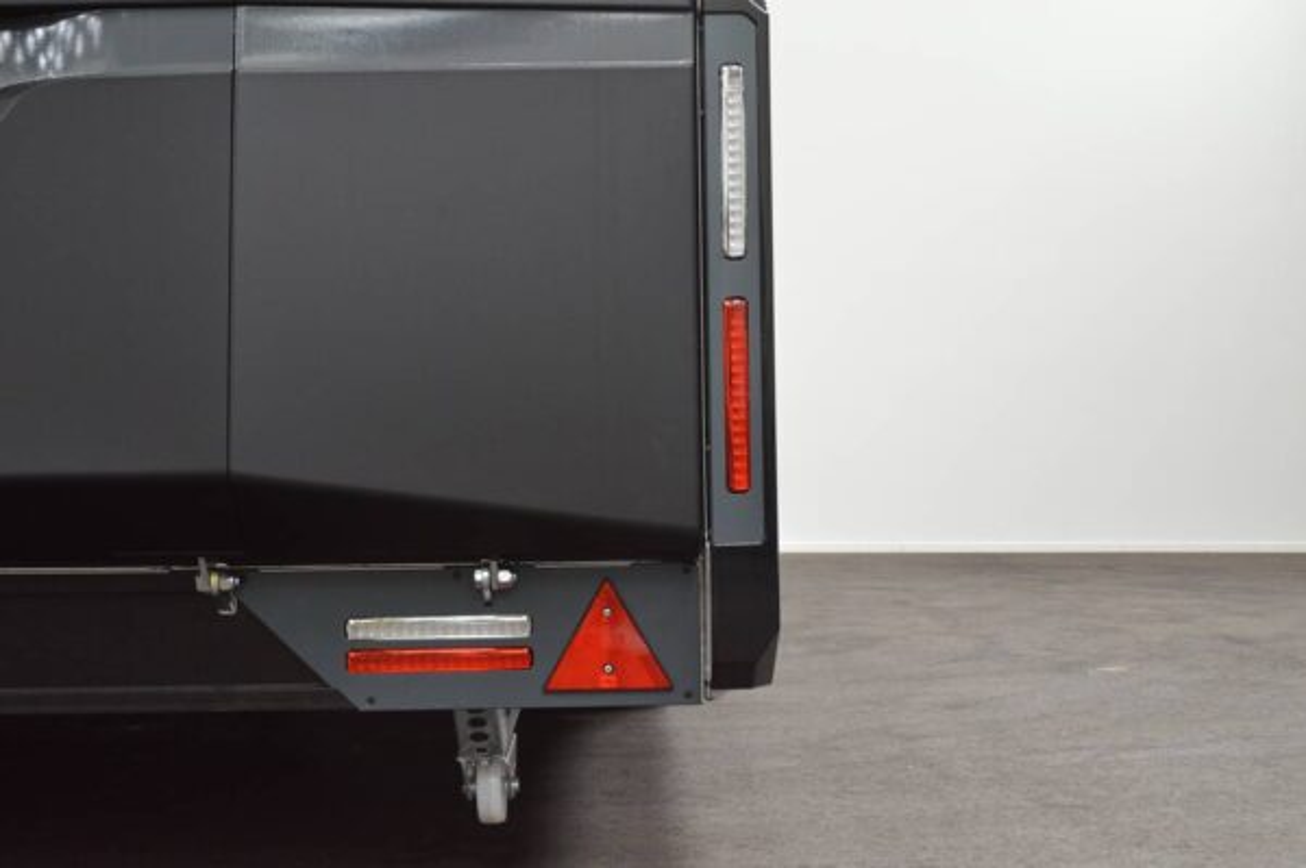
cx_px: 653
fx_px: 1631
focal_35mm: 45
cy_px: 434
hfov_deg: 43.6
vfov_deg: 29.8
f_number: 16
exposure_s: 1/8
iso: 720
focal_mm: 30
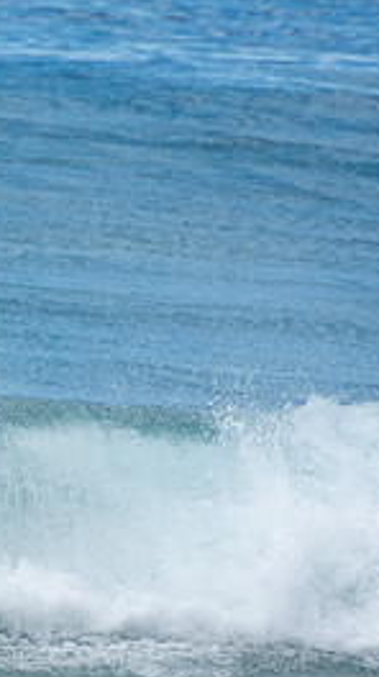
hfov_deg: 0.9
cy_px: 368
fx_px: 24772
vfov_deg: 1.6
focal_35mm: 1383
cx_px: -356
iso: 280
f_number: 5.6
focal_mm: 400
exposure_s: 1/1250
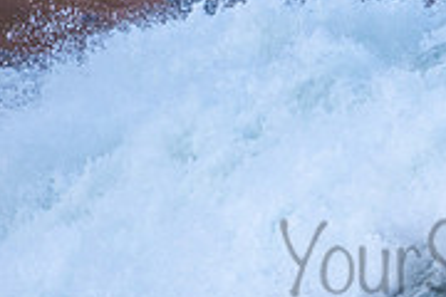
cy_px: 236
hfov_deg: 0.9
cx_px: 535
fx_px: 29942
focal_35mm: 2417
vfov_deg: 0.6
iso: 200
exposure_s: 1/640
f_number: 5.6
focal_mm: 500
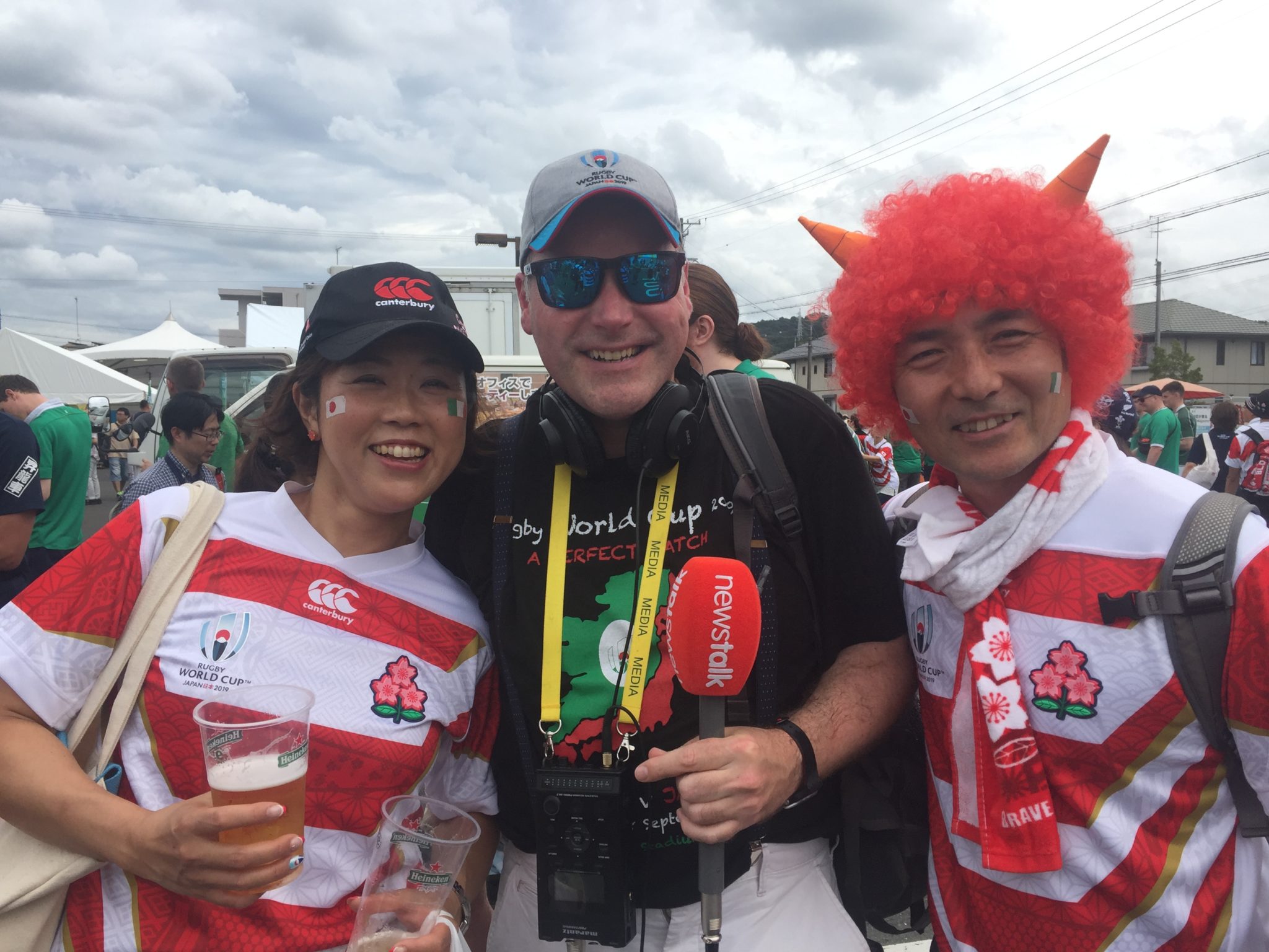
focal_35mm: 29
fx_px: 1063
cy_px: 476
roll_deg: -0.5
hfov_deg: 61.7
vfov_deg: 48.2
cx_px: 634
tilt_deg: -4.2
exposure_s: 1/1130
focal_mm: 4.15
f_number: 2.2
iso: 32
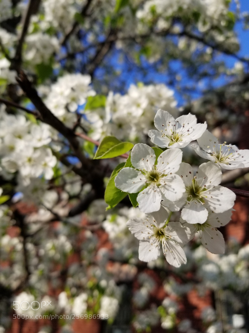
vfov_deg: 67.3
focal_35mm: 26
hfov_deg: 53.1
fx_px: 249
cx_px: 124
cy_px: 166
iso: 50
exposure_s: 1/1188
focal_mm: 4.25
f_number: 1.7
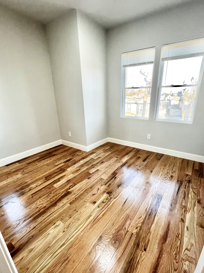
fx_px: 118
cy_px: 142
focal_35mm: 15
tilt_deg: -18.1
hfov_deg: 81.4
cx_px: 113
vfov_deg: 98.1
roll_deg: -1.5
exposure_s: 1/120
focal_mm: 1.57
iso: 80
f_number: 1.8
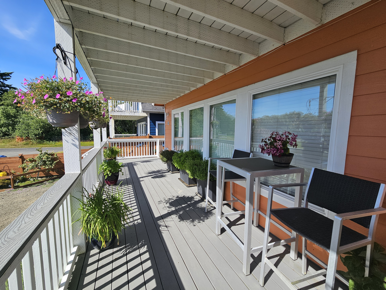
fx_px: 145
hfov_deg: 106.2
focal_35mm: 13
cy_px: 145
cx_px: 193
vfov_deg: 89.9
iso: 50
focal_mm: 2.2
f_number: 2.2
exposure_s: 1/1245
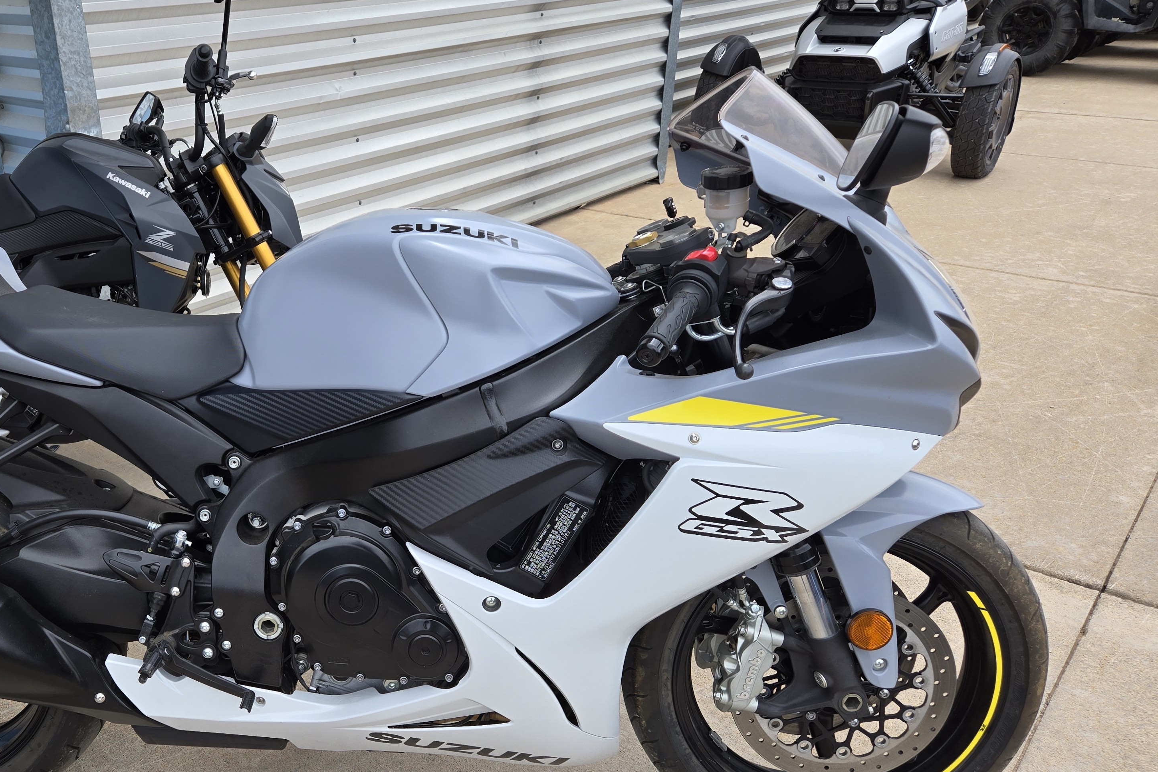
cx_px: 379
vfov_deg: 39.8
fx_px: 1061
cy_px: 457
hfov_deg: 55.9
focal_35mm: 33
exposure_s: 1/684
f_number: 1.8
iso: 25
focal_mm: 5.4
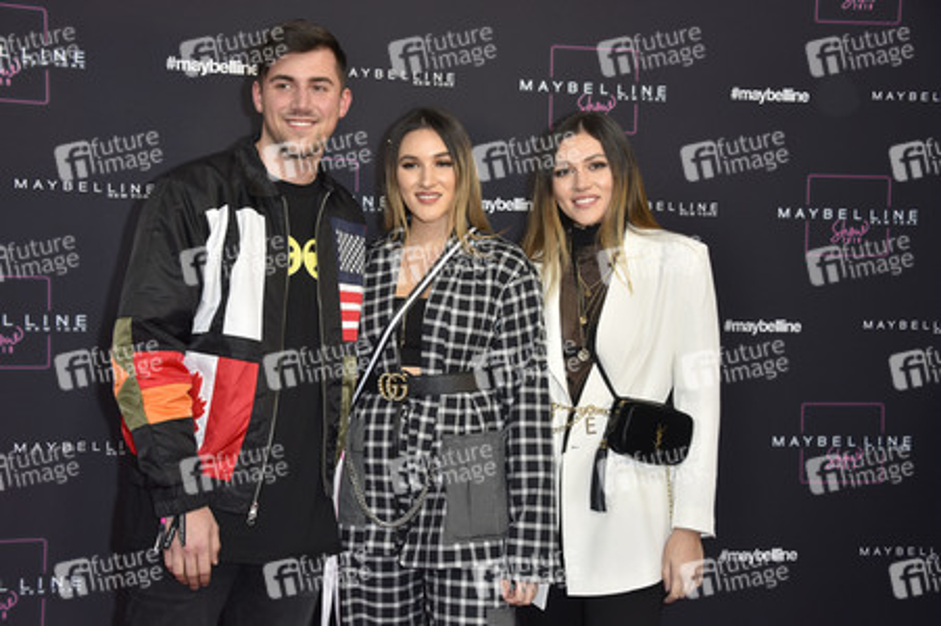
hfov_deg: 39.6
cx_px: 470
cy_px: 313
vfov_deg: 27.0
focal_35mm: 50
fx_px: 1306
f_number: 5.6
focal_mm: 50
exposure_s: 1/160
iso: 640
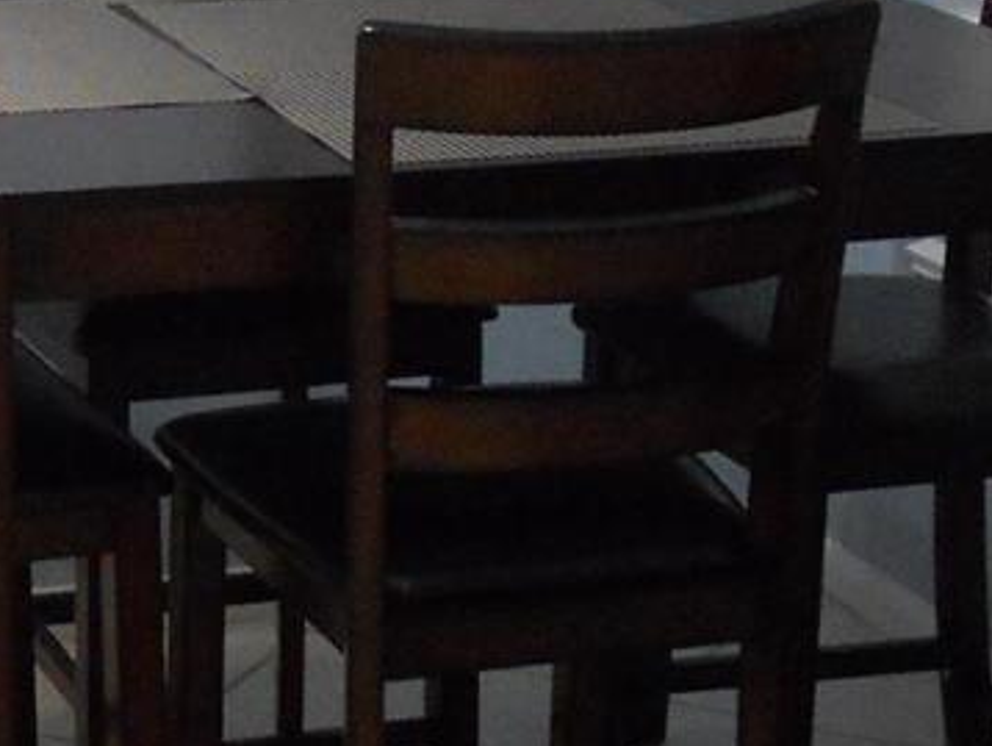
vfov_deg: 11.5
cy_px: -238
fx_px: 3585
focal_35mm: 125
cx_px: -22
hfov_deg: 15.4
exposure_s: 1/125
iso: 500
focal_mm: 5
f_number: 2.7
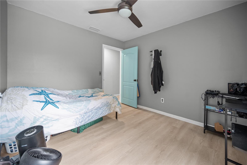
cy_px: 82
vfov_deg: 81.2
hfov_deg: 104.3
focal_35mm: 14
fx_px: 96
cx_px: 124
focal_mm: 14
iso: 100
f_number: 4
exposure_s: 1/2
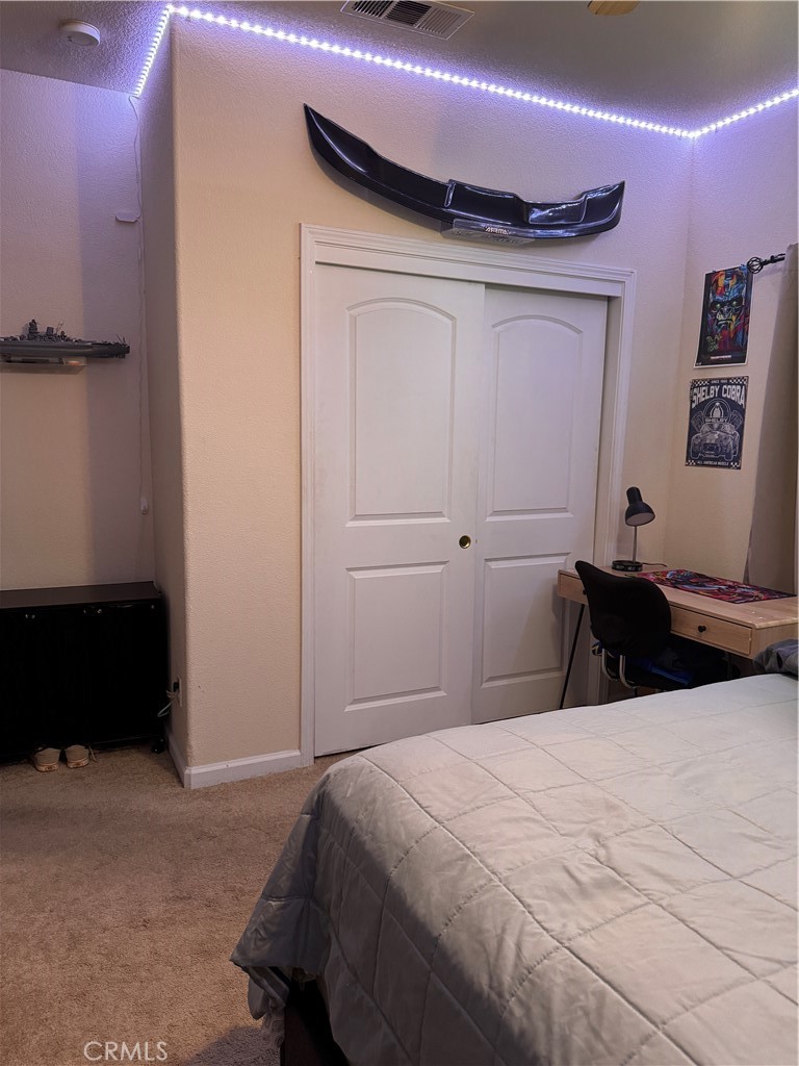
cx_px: 400
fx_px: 739
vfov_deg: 71.6
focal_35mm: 24
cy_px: 533
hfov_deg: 56.8
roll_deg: -1.0
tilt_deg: -8.8
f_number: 1.78
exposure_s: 1/60
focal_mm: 6.76
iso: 500
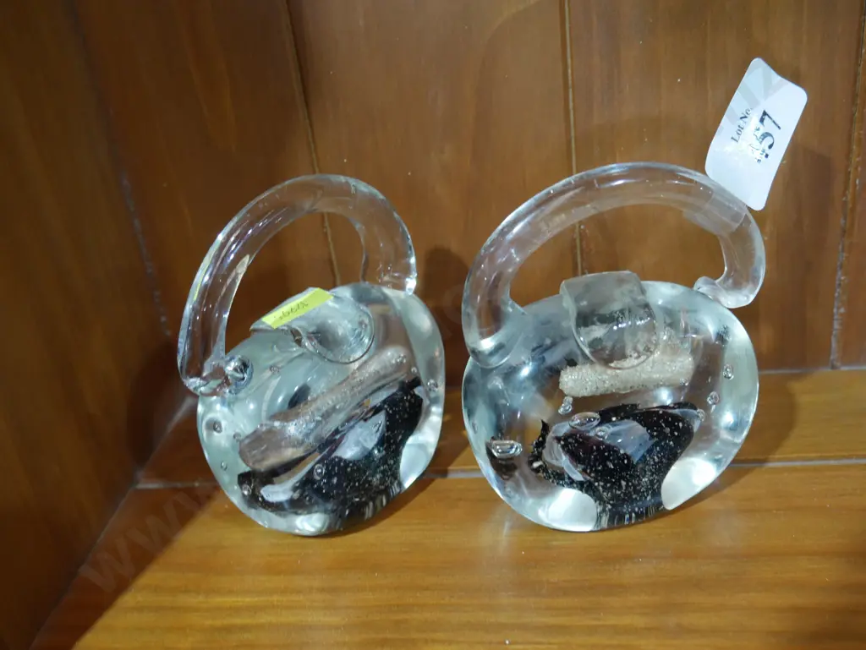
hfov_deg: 51.3
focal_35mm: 36
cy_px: 325
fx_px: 901
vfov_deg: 39.7
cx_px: 433
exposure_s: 1/60
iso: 1000
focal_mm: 18
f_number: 4
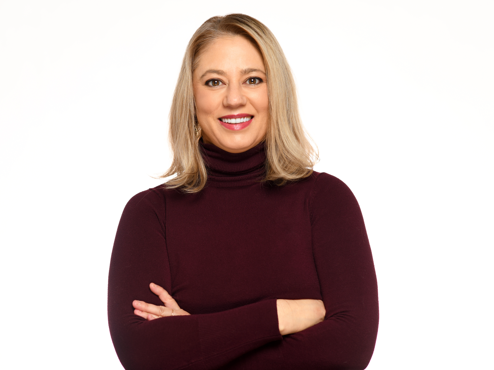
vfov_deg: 16.1
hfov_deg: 21.3
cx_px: 240
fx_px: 1313
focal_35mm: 92
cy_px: 185
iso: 100
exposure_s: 1/160
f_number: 3.5
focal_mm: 85
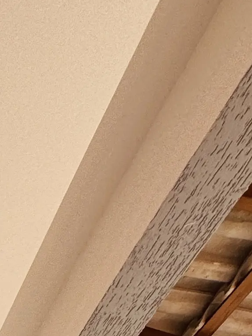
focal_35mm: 74
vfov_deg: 13.6
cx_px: -353
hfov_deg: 13.9
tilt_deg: -0.7
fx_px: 718
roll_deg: +0.5
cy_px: 881
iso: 40
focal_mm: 2.22
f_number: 2.2
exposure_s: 1/332
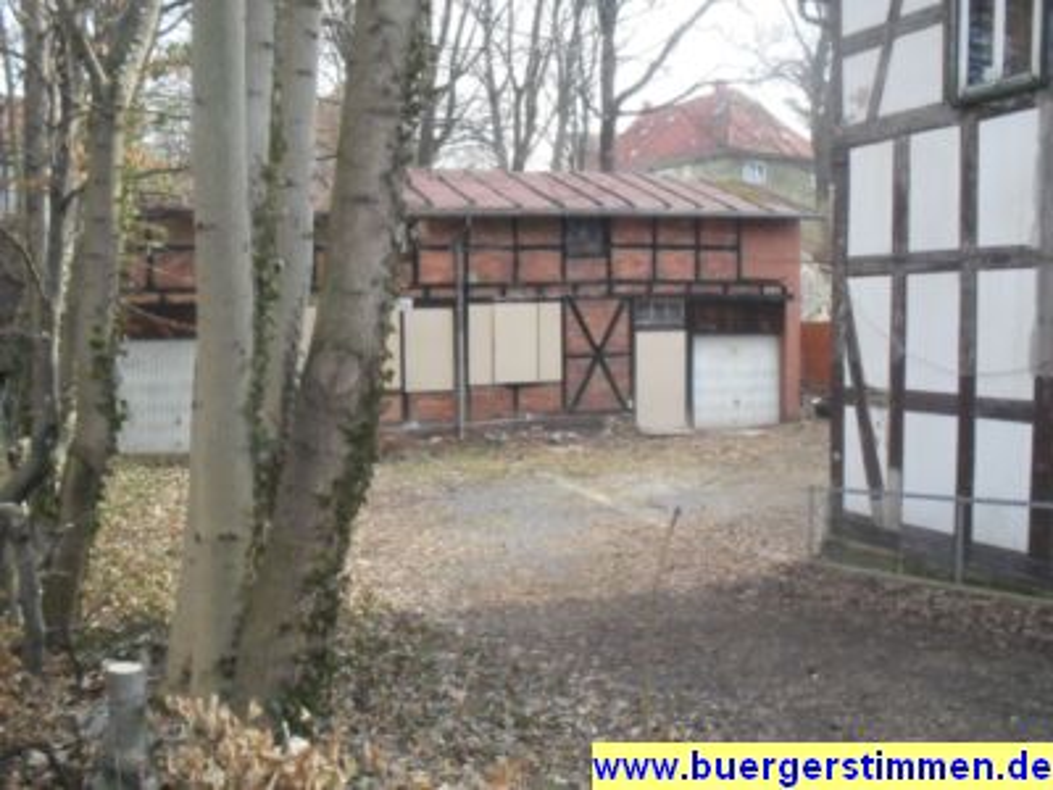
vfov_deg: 40.7
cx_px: 526
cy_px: 395
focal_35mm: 35
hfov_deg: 52.6
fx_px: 1065
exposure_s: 1/250
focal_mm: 6.3
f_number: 8.4
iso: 800
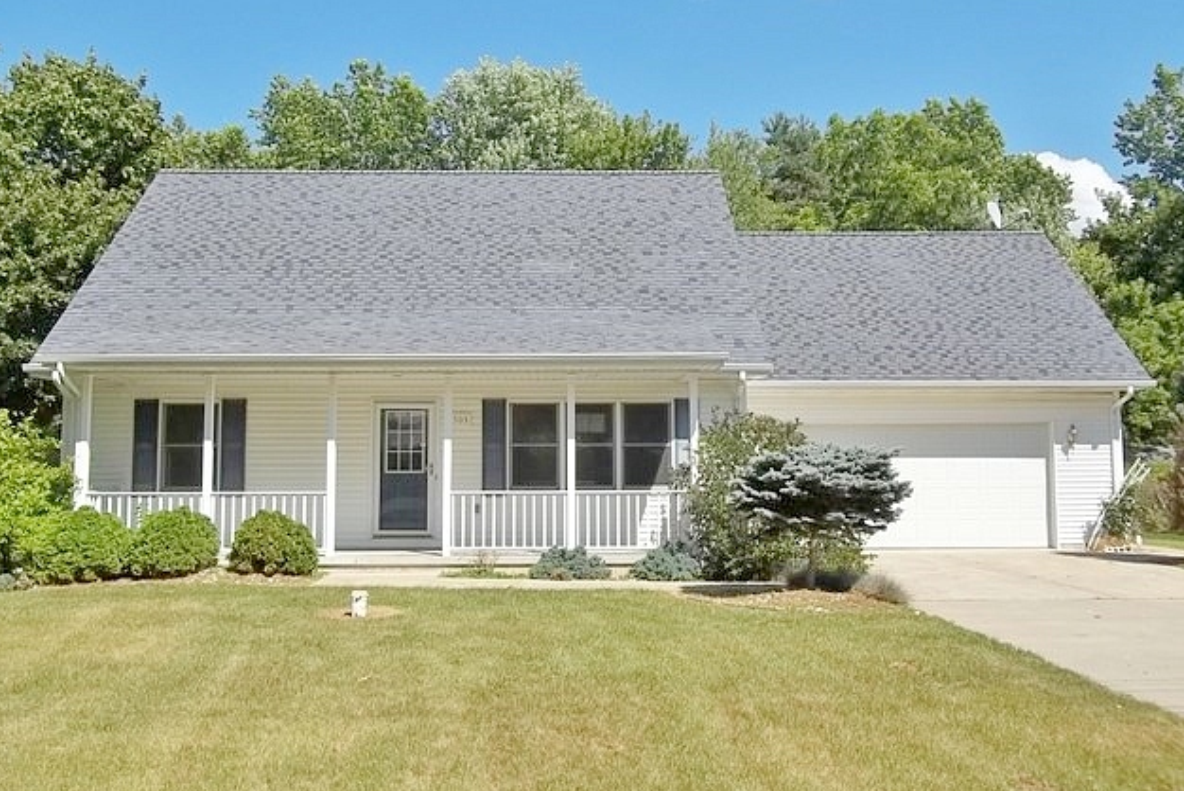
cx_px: 583
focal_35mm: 34
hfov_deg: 55.8
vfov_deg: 38.9
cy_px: 377
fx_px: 1119
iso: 64
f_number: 8.8
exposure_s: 1/160
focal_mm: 5.7
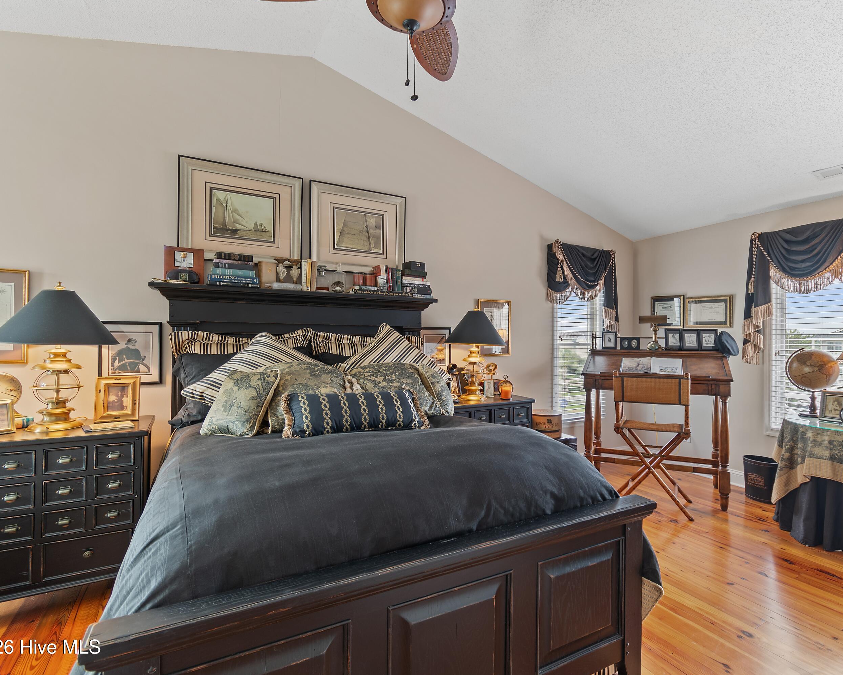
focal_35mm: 17
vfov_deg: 77.0
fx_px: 424
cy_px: 338
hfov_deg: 89.3
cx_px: 465
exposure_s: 1.3
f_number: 4.5
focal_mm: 10
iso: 100
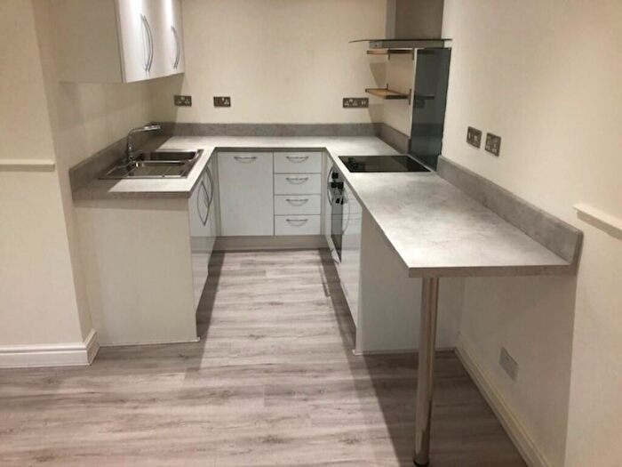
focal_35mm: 28
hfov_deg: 63.4
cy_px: 234
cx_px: 311
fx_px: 503
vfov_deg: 49.7
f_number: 1.8
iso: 32
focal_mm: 3.99
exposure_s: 1/25
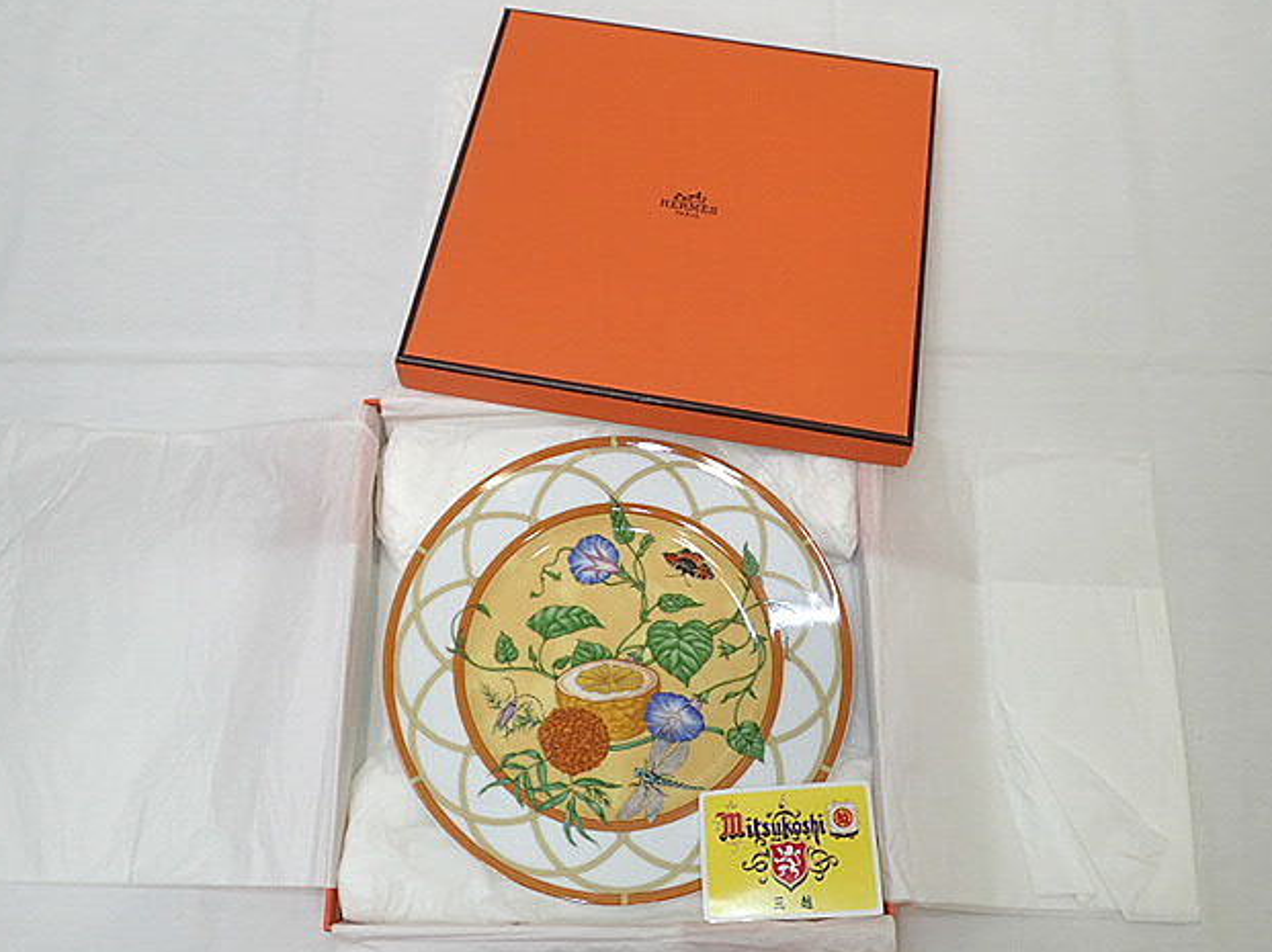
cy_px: 481
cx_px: 631
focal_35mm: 33
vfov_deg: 42.9
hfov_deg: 55.4
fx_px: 1212
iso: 100
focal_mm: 5.87
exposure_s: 1/80
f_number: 2.4
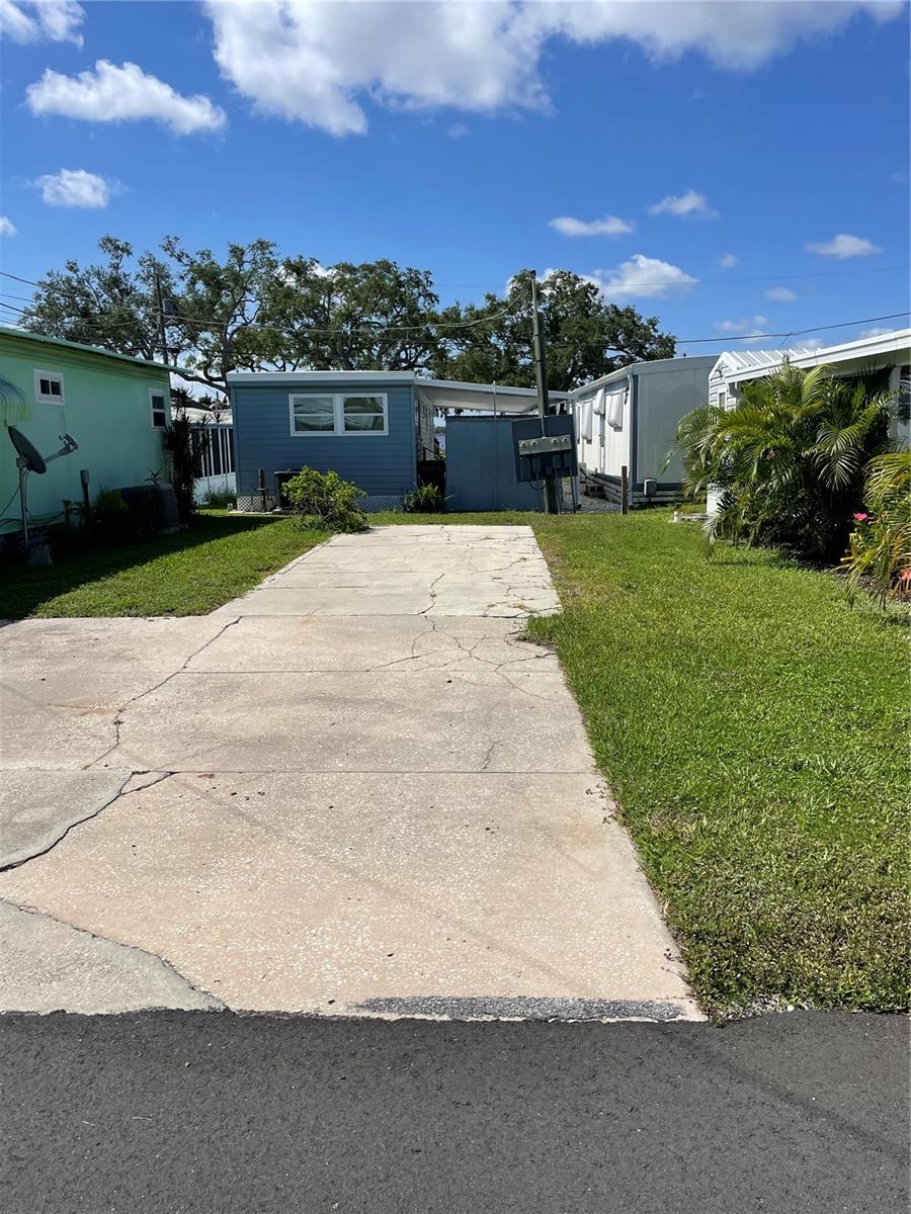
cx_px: 456
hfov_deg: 53.1
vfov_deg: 67.3
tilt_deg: -11.1
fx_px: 912
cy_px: 607
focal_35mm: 26
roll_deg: -0.3
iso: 32
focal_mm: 4.2
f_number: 1.6
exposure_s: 1/6897
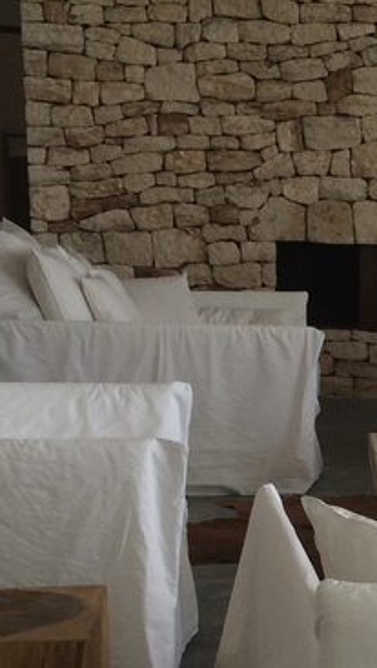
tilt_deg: -13.2
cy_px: 535
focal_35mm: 86
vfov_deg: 24.3
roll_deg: -1.4
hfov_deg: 13.1
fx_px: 1525
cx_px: 603
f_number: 2.2
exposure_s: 1/120
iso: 50
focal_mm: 4.15
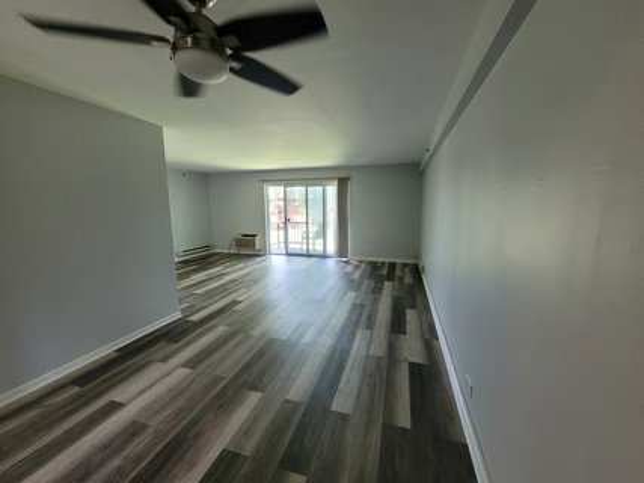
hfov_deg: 106.2
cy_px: 242
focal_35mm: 13
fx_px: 242
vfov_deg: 89.9
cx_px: 322
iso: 320
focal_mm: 1.74
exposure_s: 1/40
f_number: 2.2
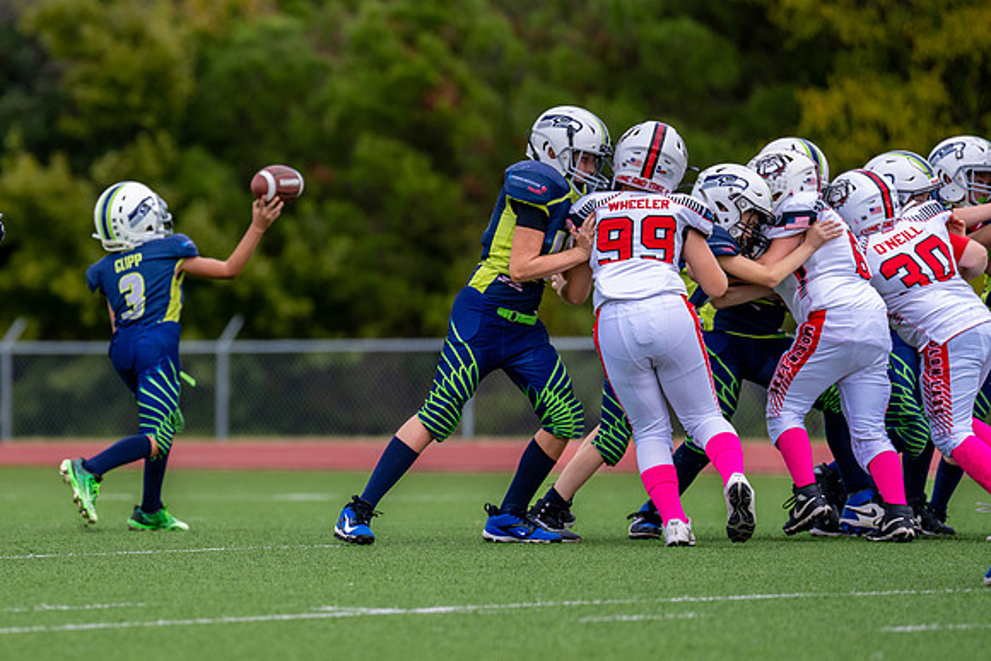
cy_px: 307
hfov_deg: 6.0
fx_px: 9460
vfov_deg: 4.0
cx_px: 146
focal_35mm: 344
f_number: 2.8
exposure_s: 1/3200
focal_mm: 200
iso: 400
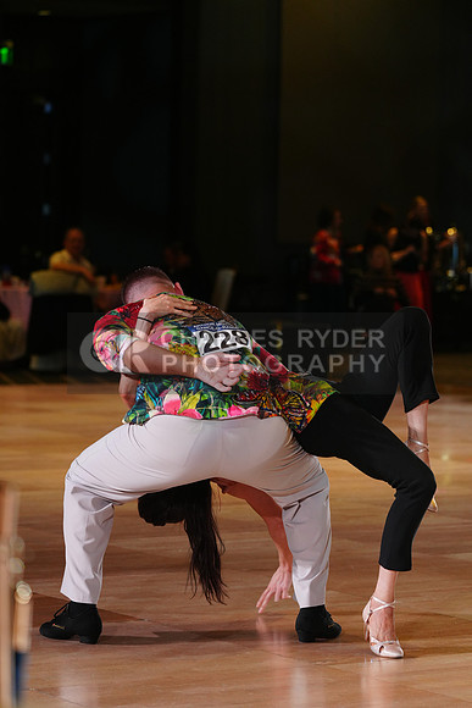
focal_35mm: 130
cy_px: 354
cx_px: 236
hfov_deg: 10.6
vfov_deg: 15.8
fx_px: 2555
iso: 1600
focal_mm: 130
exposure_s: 1/400
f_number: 4
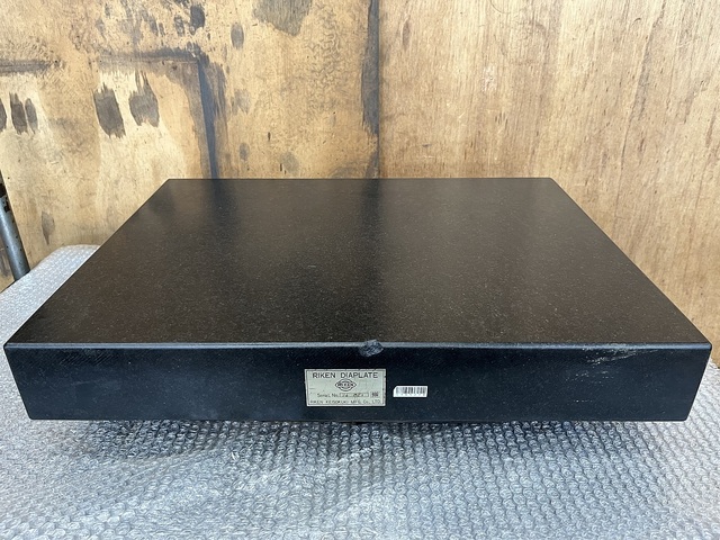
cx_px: 360
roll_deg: +1.1
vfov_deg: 53.1
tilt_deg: -28.9
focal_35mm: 26
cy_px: 270
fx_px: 541
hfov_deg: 67.3
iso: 160
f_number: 1.6
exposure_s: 1/60
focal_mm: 5.1
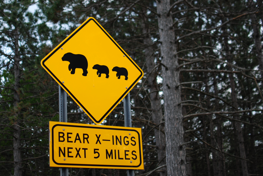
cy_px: 72
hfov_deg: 32.0
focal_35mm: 63
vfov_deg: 21.7
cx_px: 107
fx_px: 458
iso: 100
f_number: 1.8
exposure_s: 1/800
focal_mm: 35
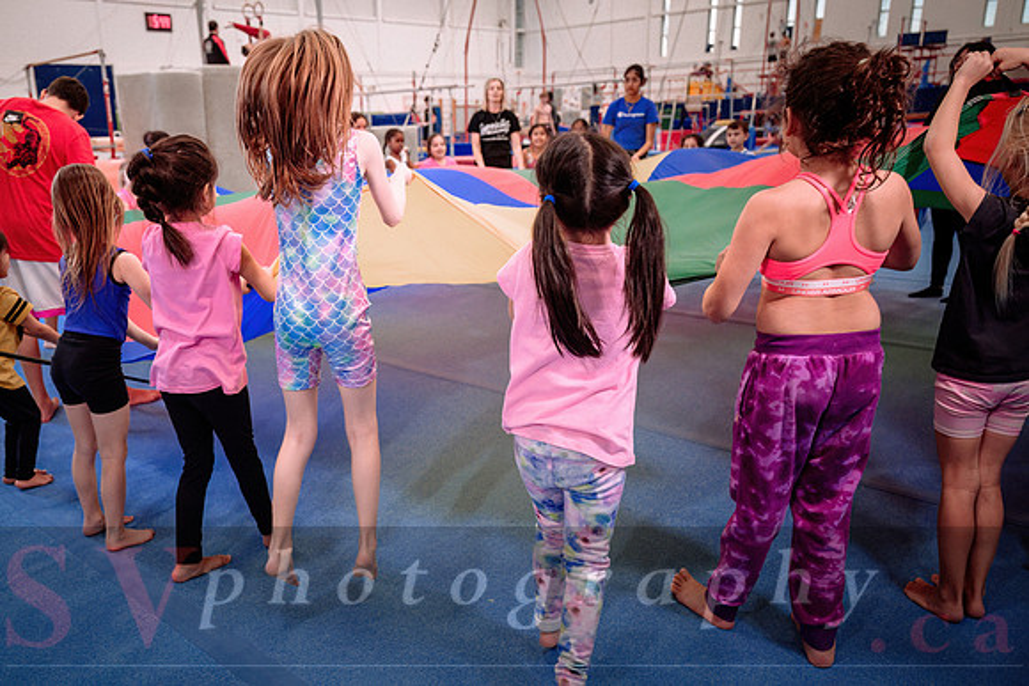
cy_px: 401
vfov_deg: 44.3
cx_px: 407
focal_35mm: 29
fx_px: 841
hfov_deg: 62.3
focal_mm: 24
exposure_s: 1/400
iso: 1600
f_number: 3.2
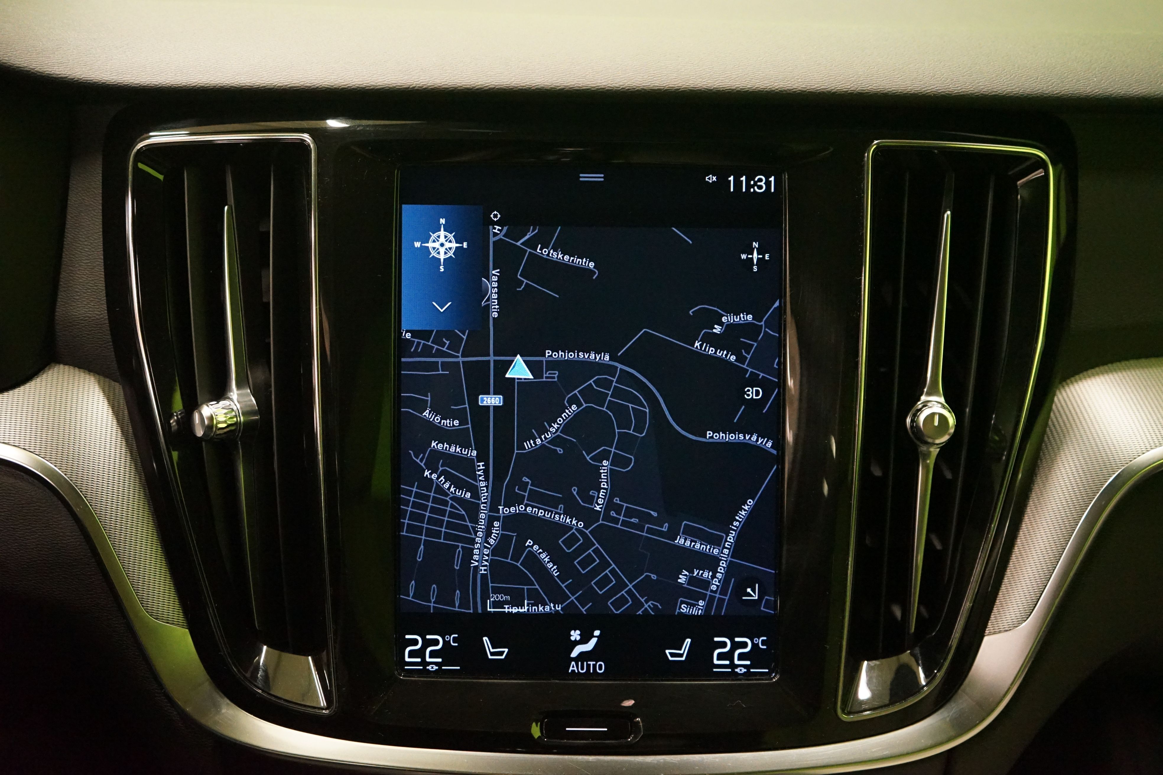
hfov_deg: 53.1
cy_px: 388
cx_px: 582
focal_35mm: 36
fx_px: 1163
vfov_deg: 36.9
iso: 6400
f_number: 4
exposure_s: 1/20
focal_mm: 36
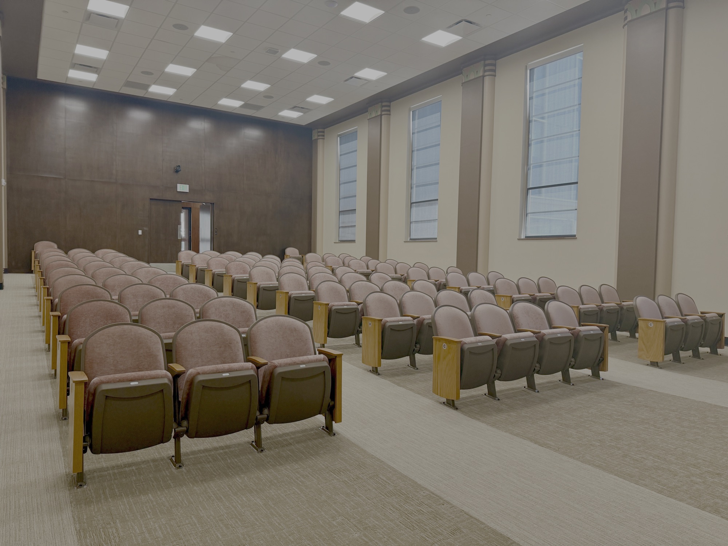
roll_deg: -0.8
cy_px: 273
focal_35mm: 24
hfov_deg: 71.6
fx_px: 505
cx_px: 364
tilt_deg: -1.5
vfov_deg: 56.8
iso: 200
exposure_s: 1/176
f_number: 1.78
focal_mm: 6.76
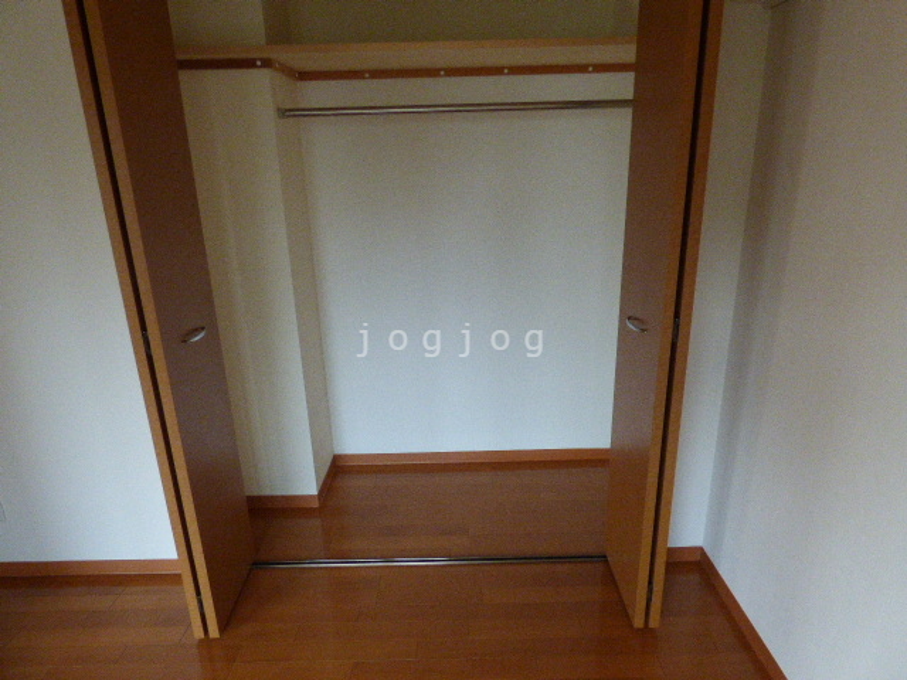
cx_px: 454
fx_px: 524
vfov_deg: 66.0
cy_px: 340
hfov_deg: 81.7
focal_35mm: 20
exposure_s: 1/80
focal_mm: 3.58
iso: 800
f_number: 2.8
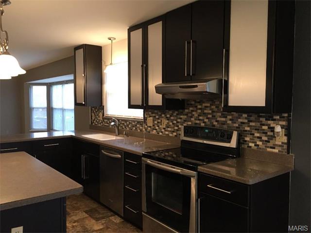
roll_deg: -0.5
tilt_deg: -2.9
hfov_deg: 61.7
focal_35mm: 29
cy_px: 116
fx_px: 261
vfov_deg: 48.2
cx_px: 156
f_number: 2.2
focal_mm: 4.15
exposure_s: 1/30
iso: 125
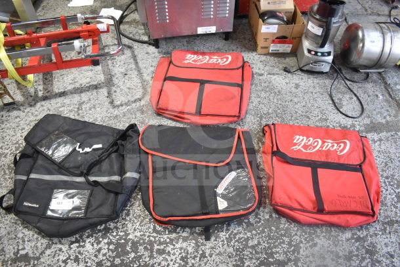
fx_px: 300
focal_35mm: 27
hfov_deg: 67.4
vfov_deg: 48.0
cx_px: 200
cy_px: 134
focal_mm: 18
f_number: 3.5
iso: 1400
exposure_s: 1/160
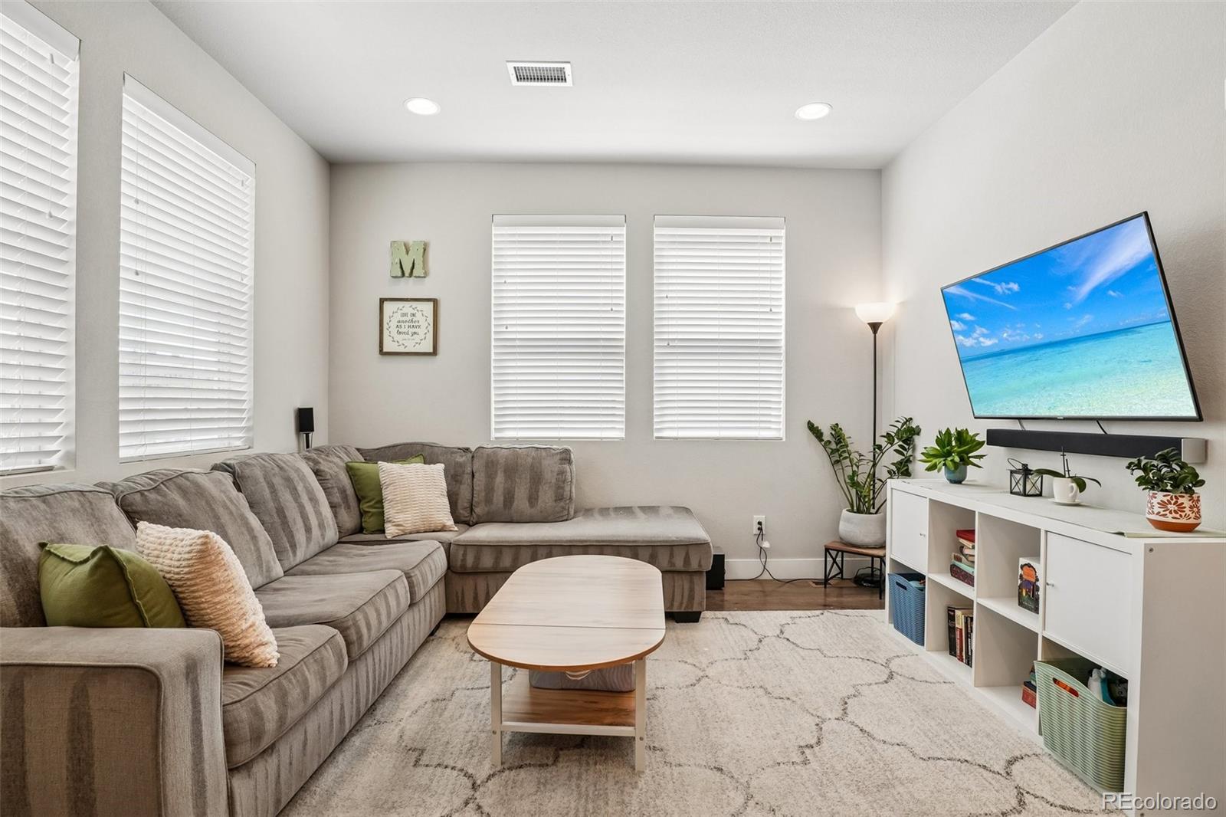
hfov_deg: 95.0
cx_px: 613
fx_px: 562
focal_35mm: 16
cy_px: 408
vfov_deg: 72.0
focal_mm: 11
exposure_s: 1/30
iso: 125
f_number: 8
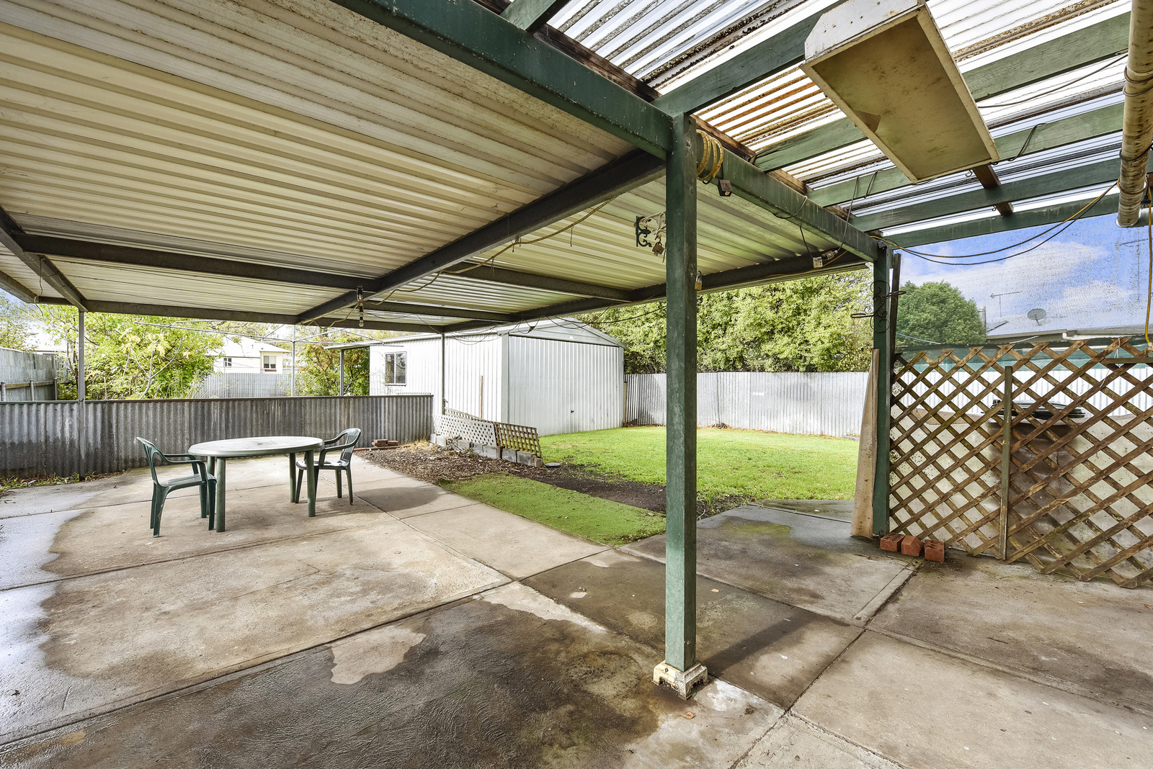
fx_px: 449
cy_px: 384
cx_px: 576
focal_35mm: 14
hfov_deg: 104.2
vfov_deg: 81.3
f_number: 11
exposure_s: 1/25
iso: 125
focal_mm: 14
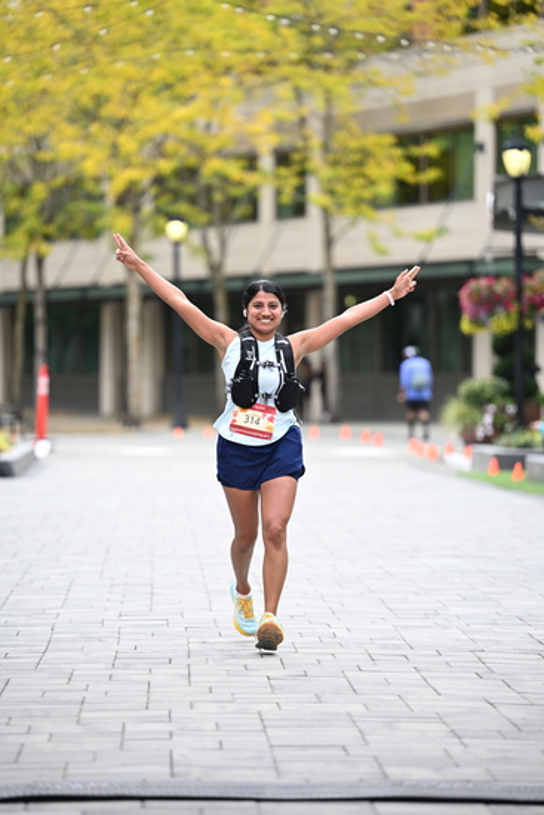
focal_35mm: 155
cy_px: 408
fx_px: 3511
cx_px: 272
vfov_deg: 13.2
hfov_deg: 8.9
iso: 640
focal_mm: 155
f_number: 2.8
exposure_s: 1/2000
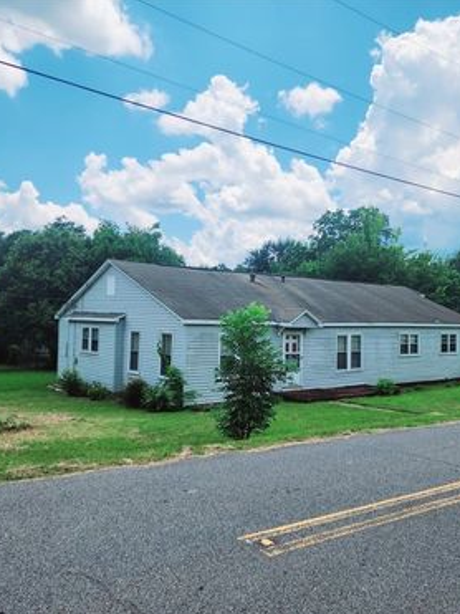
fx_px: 550
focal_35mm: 31
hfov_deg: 45.3
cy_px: 307
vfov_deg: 58.4
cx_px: 261
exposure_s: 1/1429
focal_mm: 6.4
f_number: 1.8
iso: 12
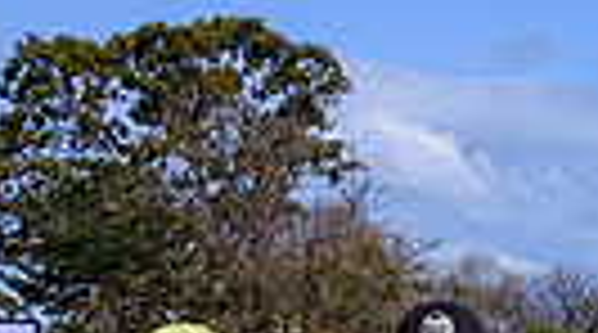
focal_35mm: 220
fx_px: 3479
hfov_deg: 9.2
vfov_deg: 5.3
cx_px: 1217
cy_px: 706
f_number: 8
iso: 100
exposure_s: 1/400
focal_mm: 31
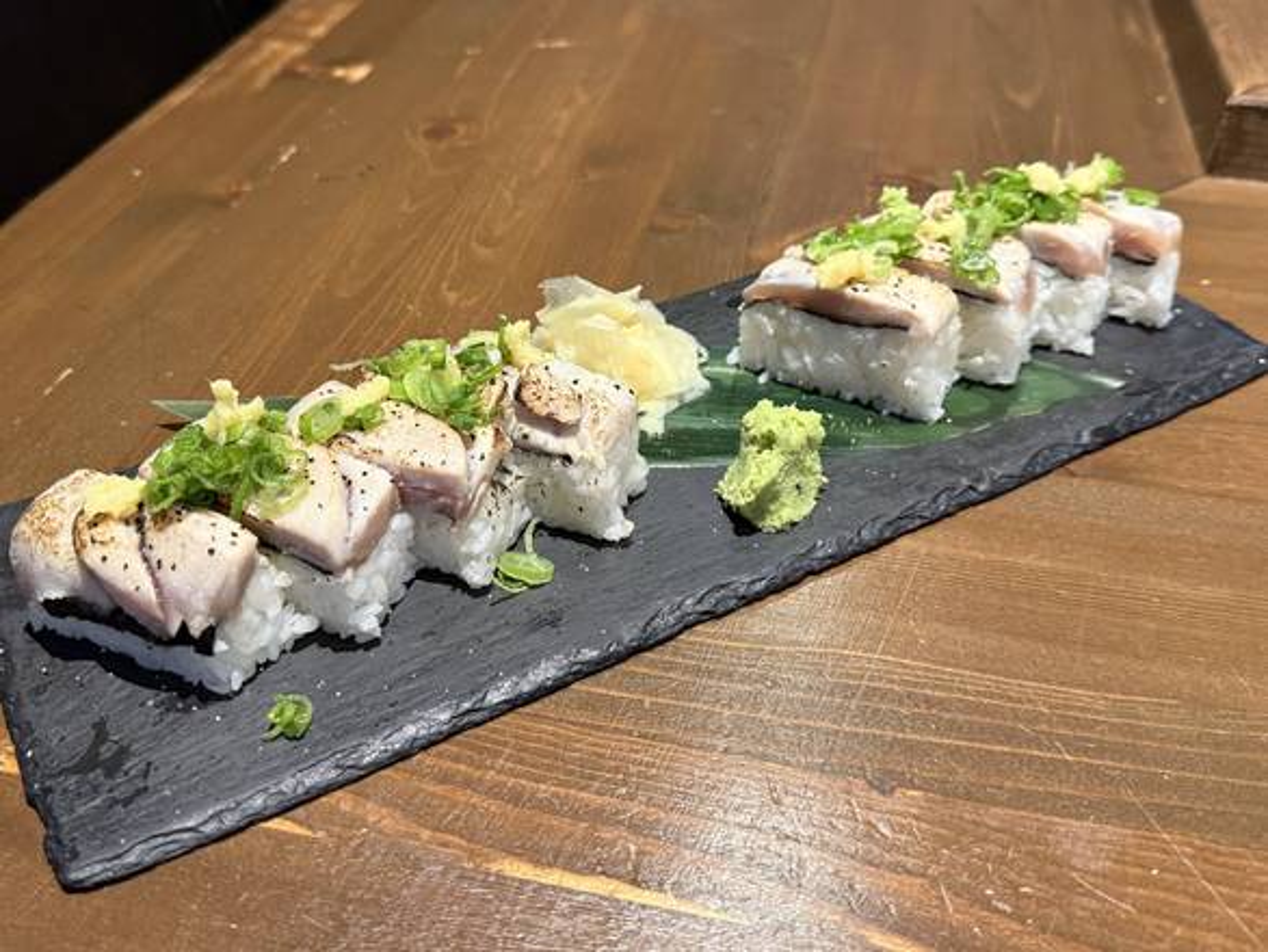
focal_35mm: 24
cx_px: 634
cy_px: 476
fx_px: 879
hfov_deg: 71.6
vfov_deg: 56.9
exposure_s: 1/60
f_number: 1.78
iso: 400
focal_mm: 6.76
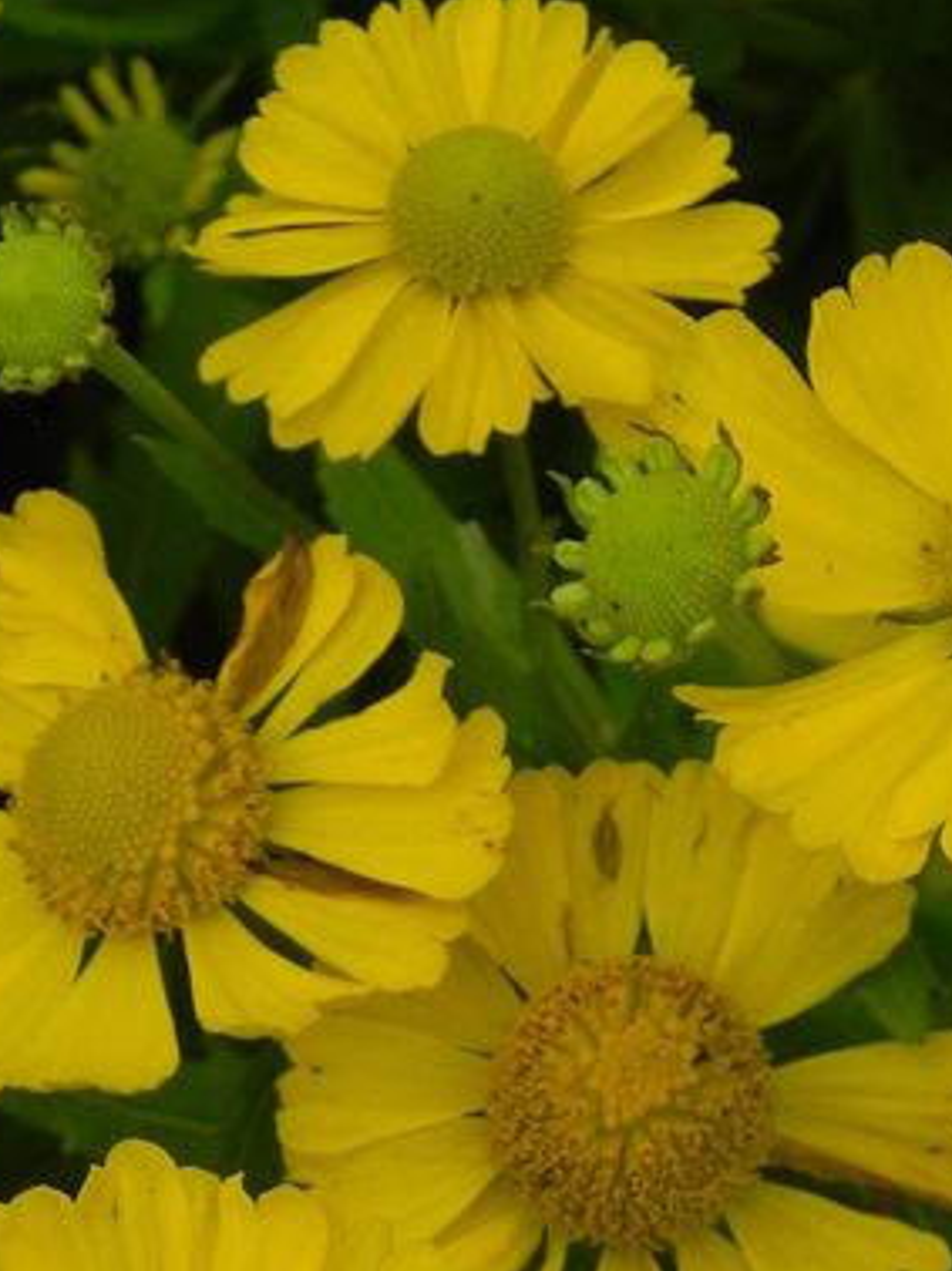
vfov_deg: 11.0
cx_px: 582
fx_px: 6608
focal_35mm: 180
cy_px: 955
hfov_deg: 8.2
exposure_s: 1/100
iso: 160
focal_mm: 15.1
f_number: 5
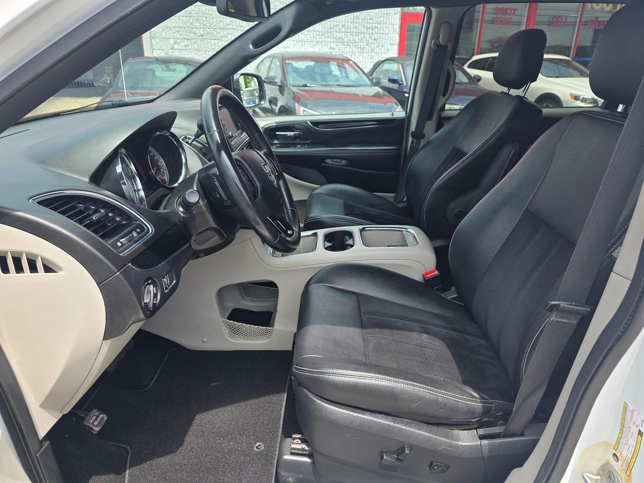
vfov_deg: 58.9
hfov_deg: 73.9
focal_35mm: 23
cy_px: 242
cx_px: 322
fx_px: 428
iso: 80
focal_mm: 6.3
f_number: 1.7
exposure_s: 1/1414
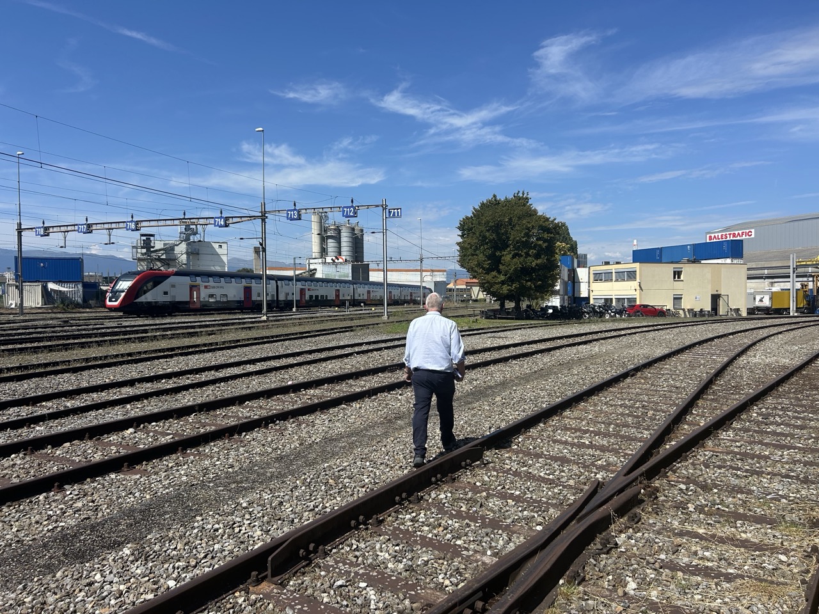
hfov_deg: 67.3
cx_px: 410
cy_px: 307
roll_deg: +1.4
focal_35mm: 26
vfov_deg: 53.1
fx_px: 615
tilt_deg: -0.9
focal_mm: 5.7
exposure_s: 1/5076
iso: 50
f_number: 1.5
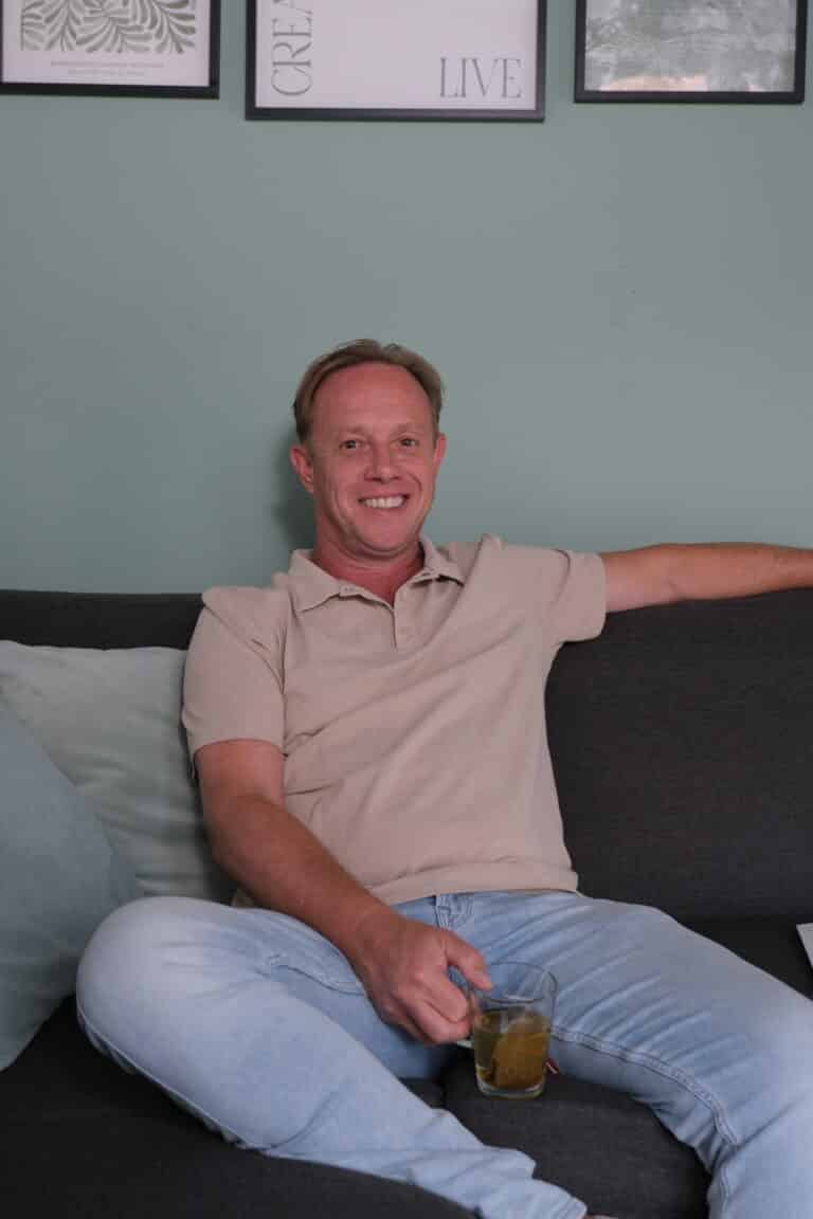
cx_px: 406
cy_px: 610
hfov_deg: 31.2
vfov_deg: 45.4
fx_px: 1457
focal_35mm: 43
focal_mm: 28.8
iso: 320
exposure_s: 1/20
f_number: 4.5
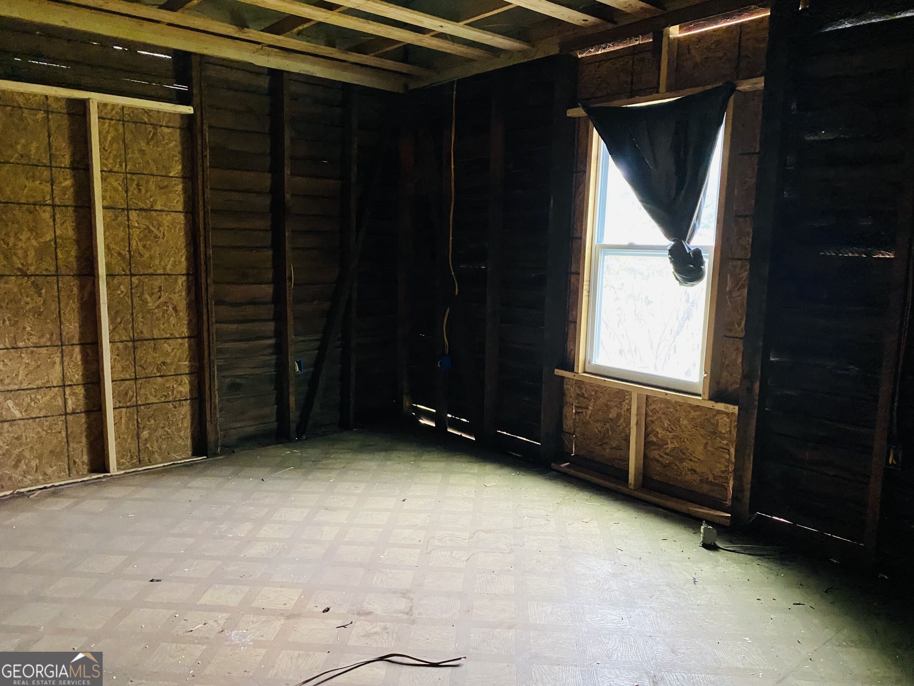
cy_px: 343
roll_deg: +0.5
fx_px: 687
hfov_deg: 67.3
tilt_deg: -9.5
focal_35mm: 26
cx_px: 457
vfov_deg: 53.1
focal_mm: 4.25
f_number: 1.8
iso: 640
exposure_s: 1/30
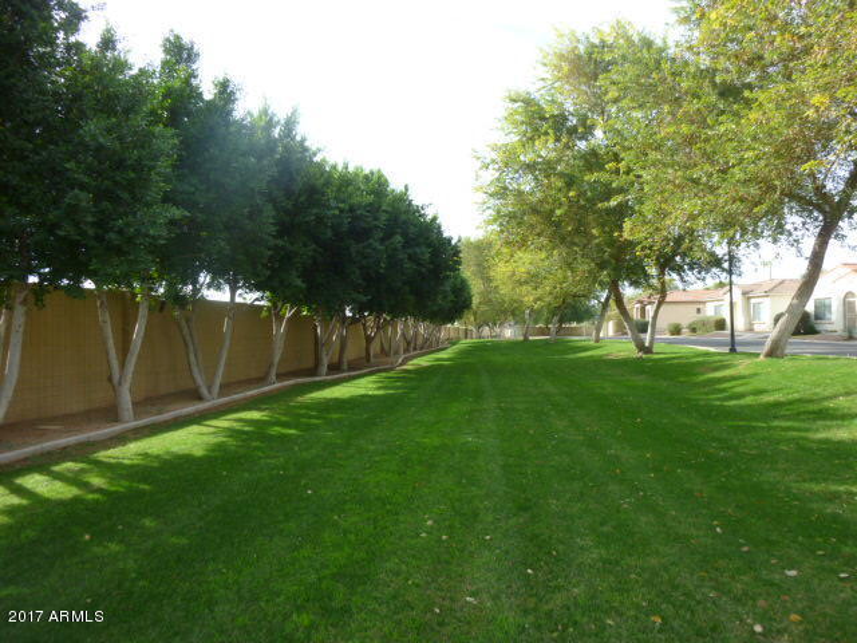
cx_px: 428
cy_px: 322
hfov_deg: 69.4
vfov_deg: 54.9
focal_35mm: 25
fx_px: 619
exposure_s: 1/200
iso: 80
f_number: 3.3
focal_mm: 4.5
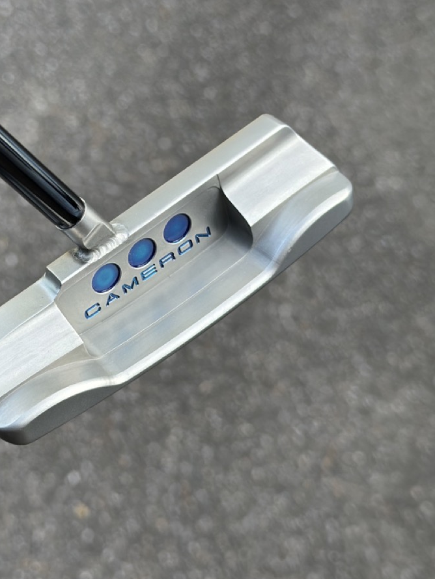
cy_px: 234
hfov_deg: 21.2
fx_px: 1156
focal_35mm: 69
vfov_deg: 28.1
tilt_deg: -58.8
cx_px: 149
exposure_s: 1/529
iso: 80
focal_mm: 6.86
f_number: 1.78
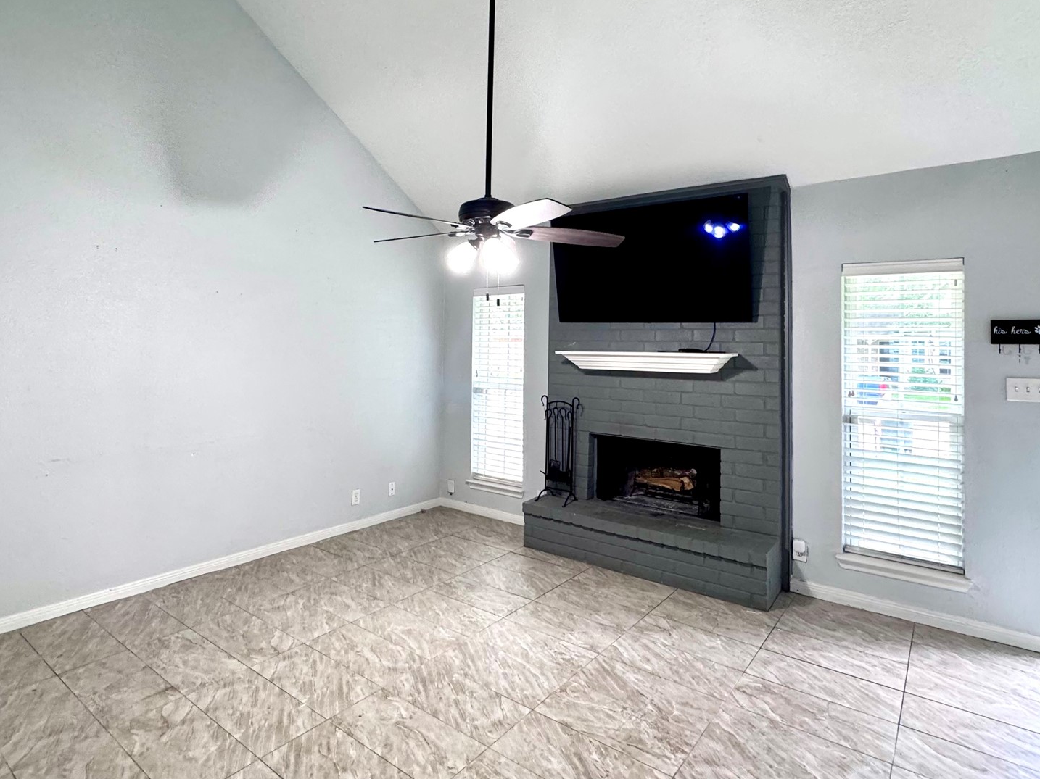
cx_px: 475
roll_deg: -0.7
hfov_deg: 81.6
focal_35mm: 20
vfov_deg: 65.6
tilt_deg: +0.9
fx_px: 601
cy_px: 333
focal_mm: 2.22
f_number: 2.2
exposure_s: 1/120
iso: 250
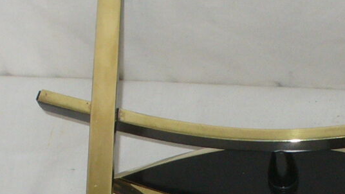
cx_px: 295
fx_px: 1409
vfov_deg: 7.8
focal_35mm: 154
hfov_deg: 13.9
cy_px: 264
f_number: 2.8
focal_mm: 6.1
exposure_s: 1/30
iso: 100
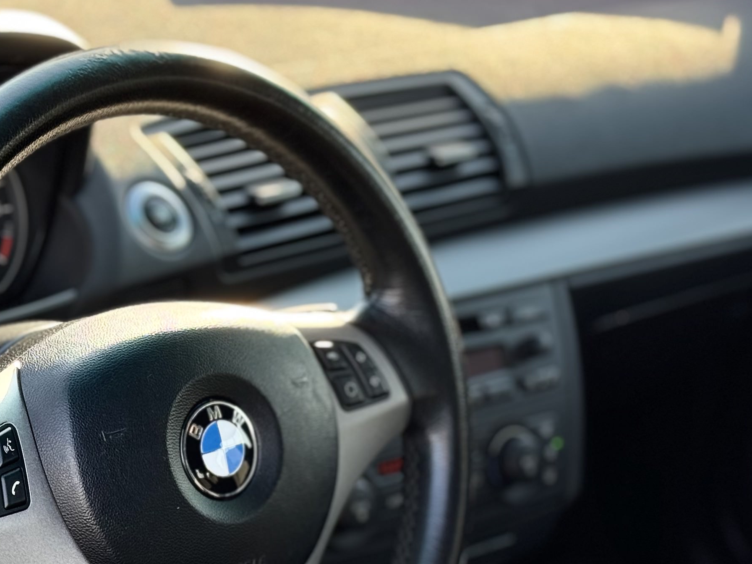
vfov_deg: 13.7
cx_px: 82
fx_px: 2346
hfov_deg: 17.9
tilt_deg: -21.0
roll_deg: -0.1
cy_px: 433
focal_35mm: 108
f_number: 1.78
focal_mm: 6.76
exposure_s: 1/326
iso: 64
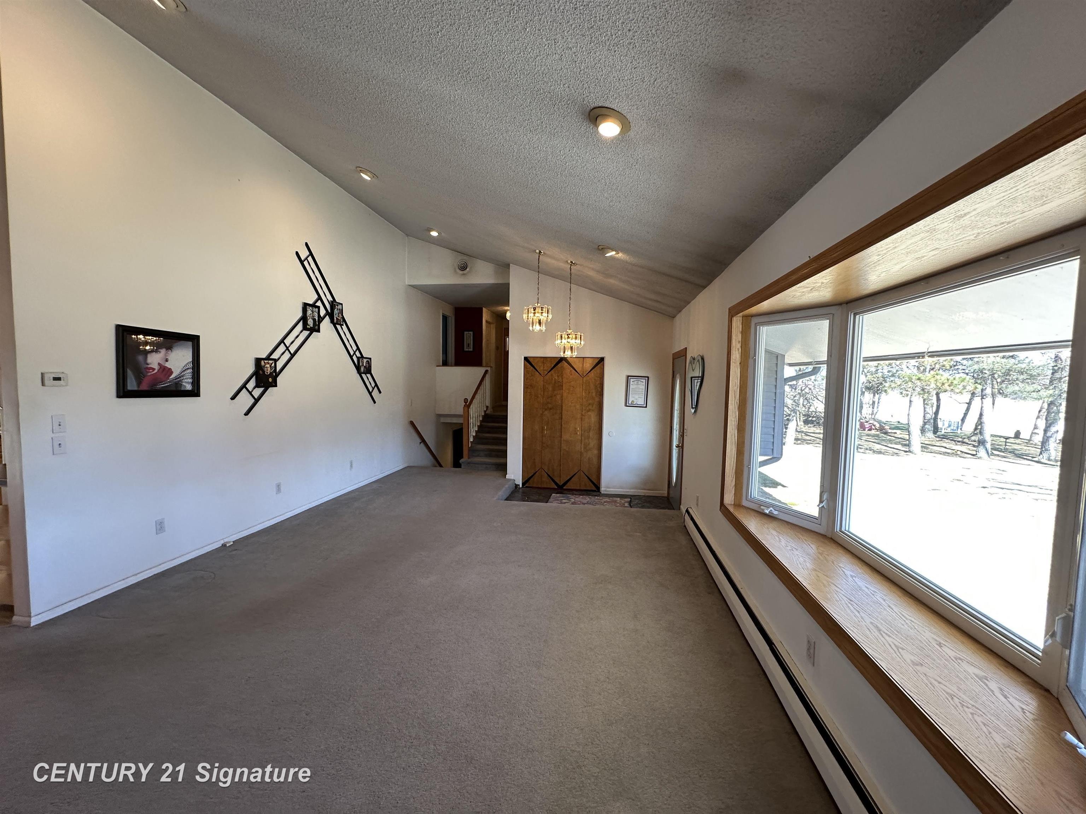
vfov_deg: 85.7
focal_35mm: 14
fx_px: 439
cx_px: 543
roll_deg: -0.3
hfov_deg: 102.1
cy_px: 407
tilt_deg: -2.4
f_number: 2.2
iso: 200
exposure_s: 1/120
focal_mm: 2.22
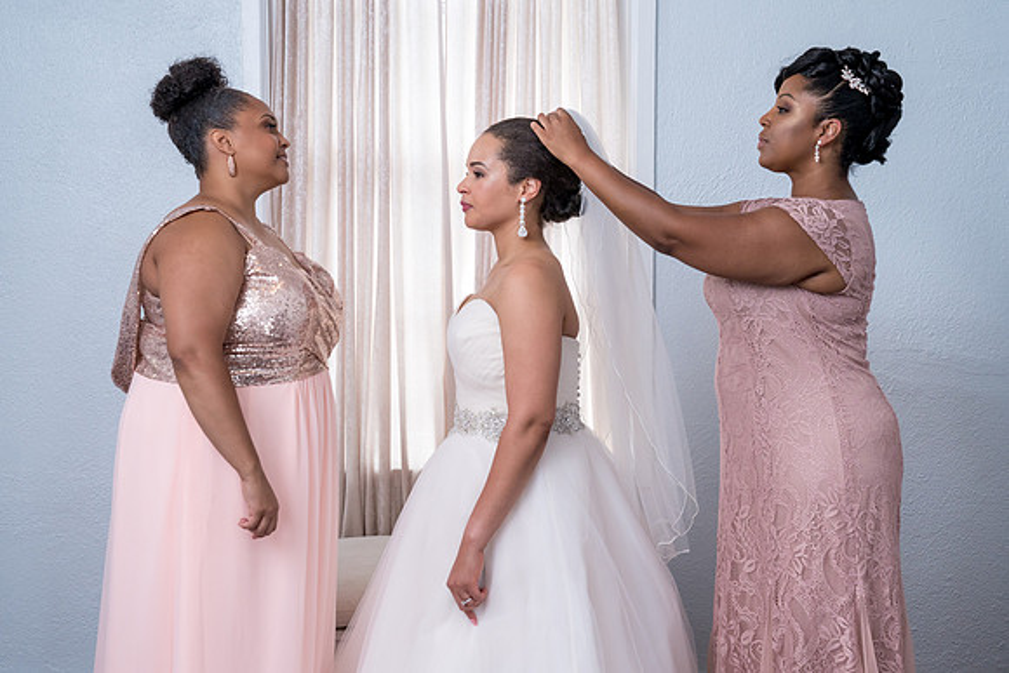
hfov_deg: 40.2
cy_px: 325
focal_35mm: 49
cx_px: 532
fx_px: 1378
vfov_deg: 27.4
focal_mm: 46
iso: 1250
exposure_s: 1/160
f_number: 6.3
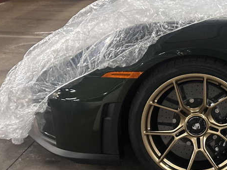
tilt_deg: -9.6
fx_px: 702
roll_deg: -2.0
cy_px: 36
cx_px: 247
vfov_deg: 13.8
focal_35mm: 107
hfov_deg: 17.7
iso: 500
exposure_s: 1/30
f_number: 1.78
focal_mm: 6.86
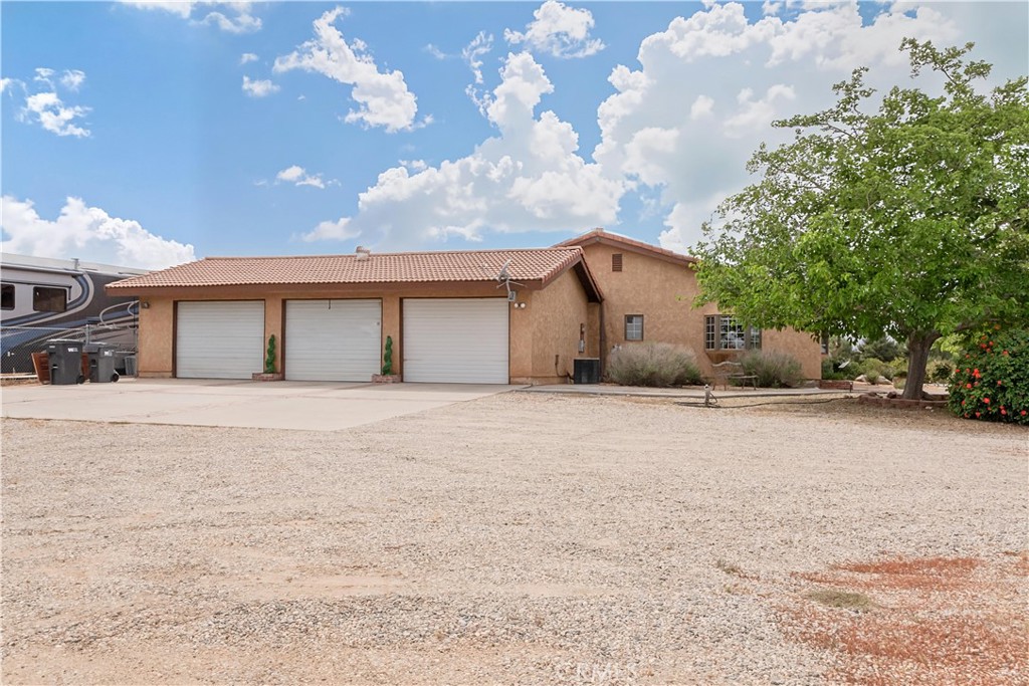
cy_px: 343
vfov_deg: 43.6
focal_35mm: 30
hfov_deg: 61.9
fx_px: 858
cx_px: 514
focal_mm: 20
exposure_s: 1/250
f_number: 22
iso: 320
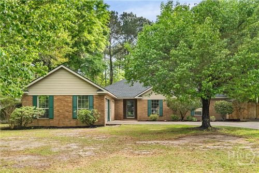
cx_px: 130
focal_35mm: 33
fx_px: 238
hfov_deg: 57.2
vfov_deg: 40.0
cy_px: 86
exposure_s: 1/25
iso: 800
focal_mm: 33
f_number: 22
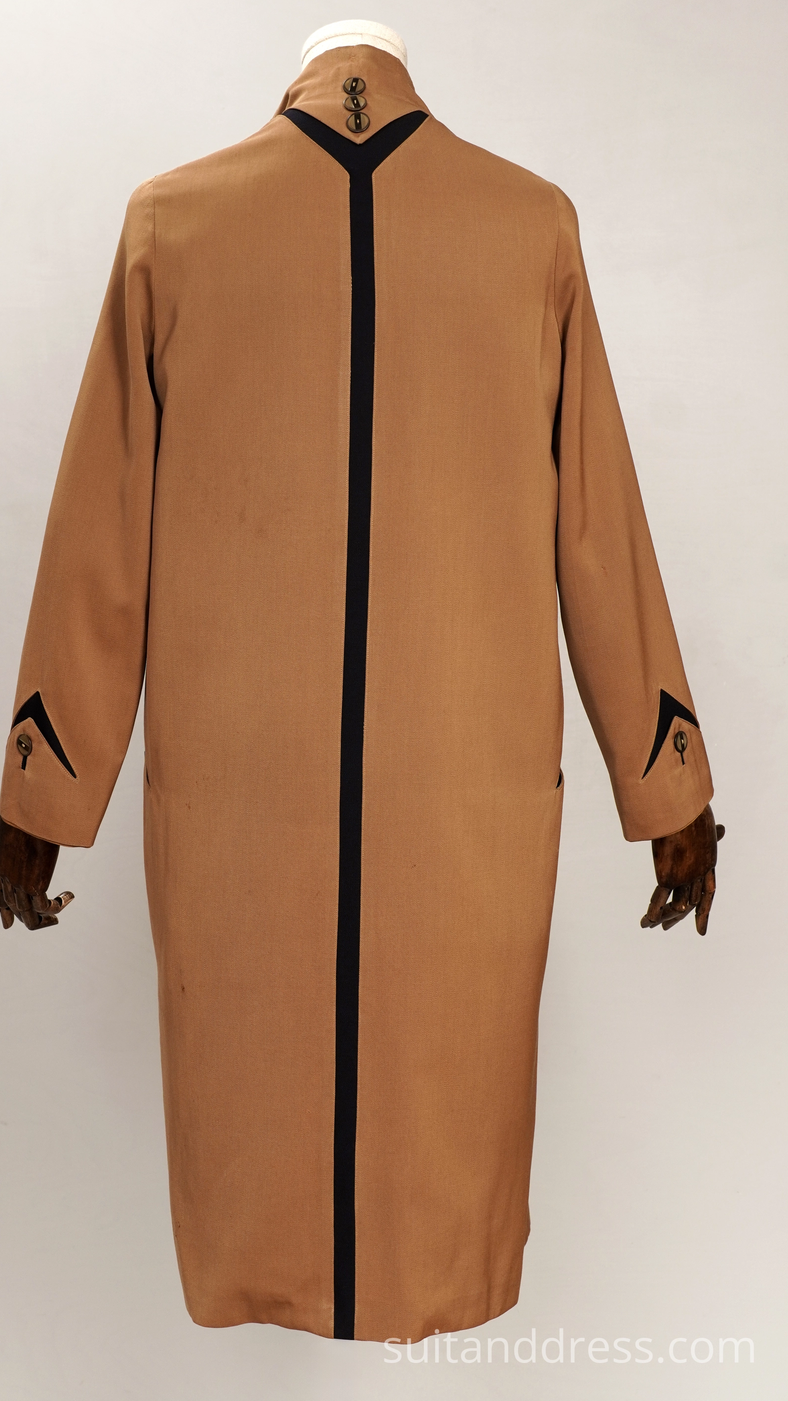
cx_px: 322
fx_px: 1894
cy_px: 703
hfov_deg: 23.5
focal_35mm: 51
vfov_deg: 40.6
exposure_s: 1/30
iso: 320
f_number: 6.3
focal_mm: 32
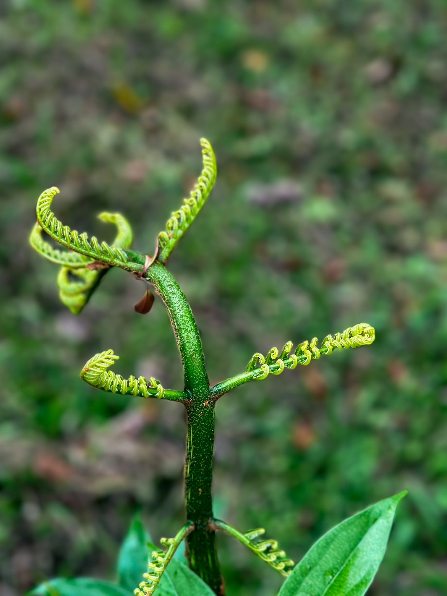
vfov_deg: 39.7
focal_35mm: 48
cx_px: 224
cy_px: 298
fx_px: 826
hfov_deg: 30.3
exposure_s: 1/500
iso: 80
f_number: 1.8
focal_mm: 6.86
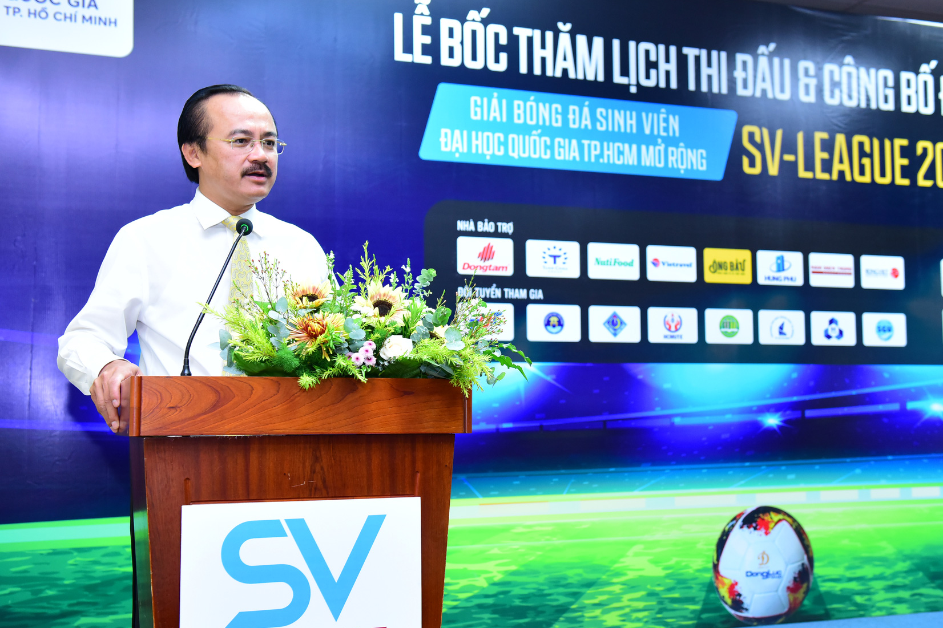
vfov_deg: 29.2
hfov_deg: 42.7
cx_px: 516
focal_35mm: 46
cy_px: 335
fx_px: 1205
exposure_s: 1/60
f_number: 4
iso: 1600
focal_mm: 38
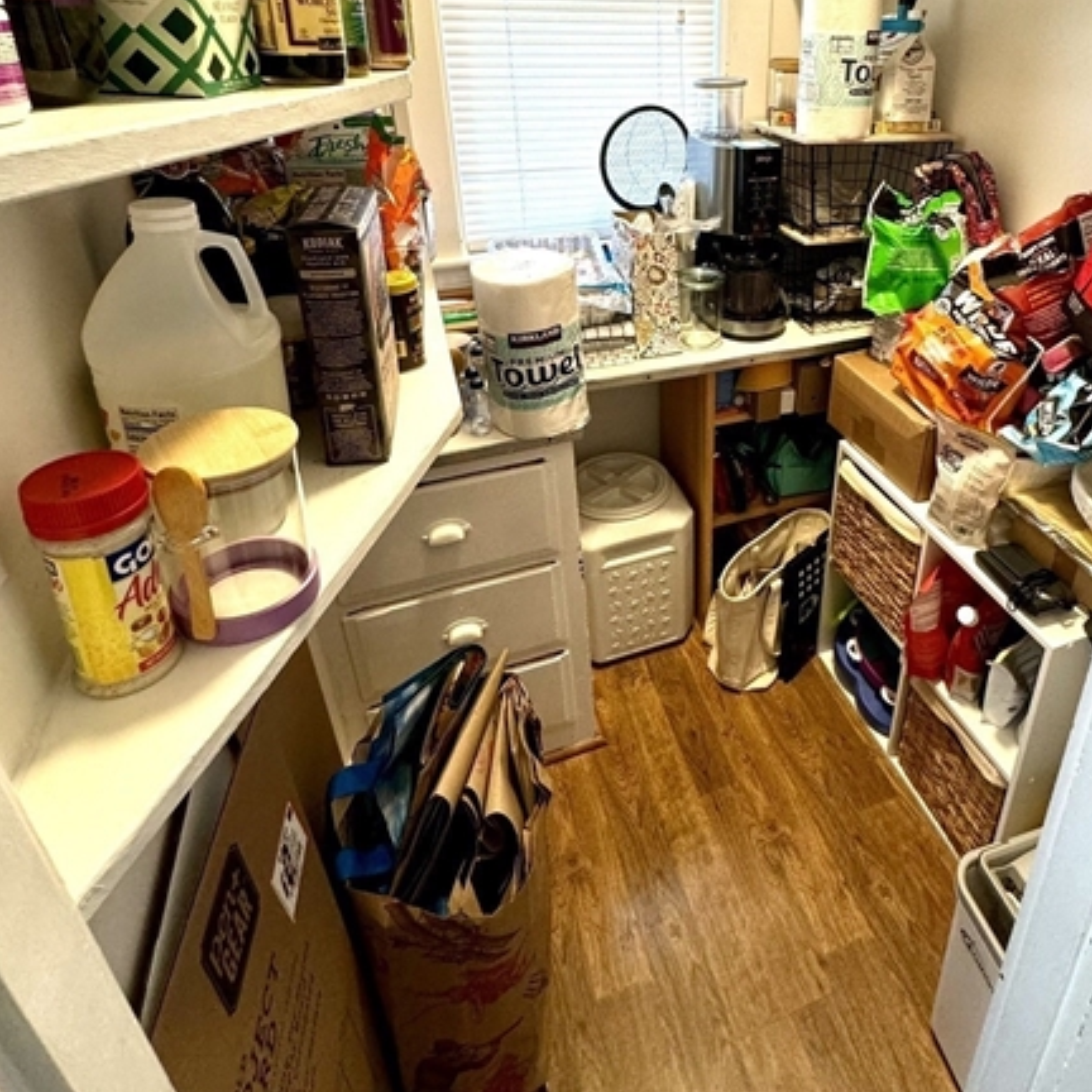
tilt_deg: -25.3
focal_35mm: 22
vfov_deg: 67.3
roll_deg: -0.7
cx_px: 710
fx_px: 785
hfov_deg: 68.1
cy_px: 344
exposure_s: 1/60
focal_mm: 2.22
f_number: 2.2
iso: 200
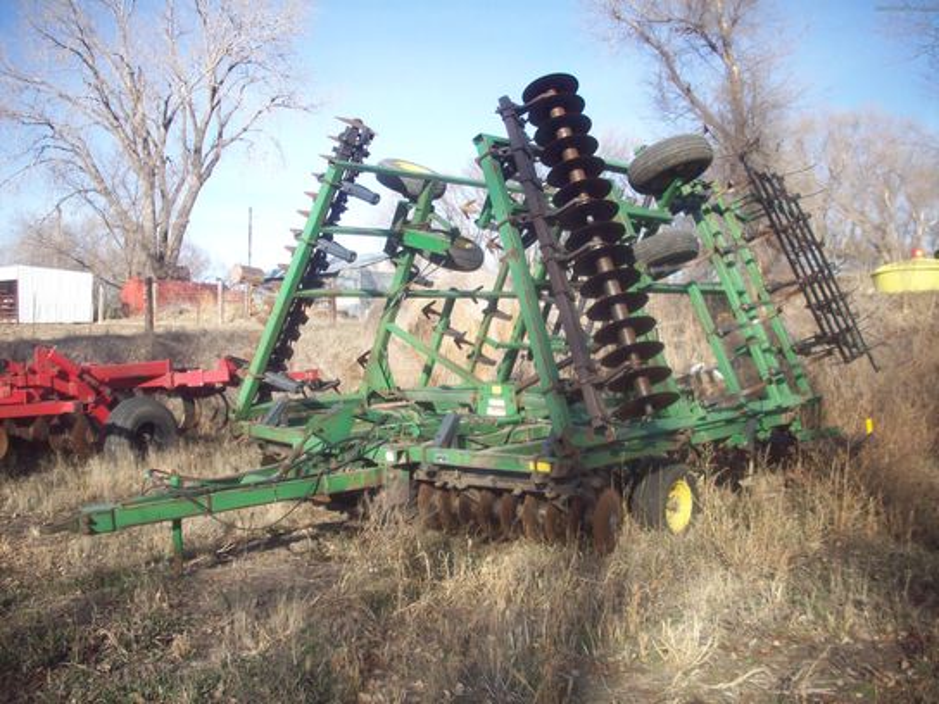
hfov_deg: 50.1
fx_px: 1004
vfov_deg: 38.7
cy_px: 352
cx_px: 470
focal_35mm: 37
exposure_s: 1/188
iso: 80
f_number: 5.6
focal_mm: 6.2
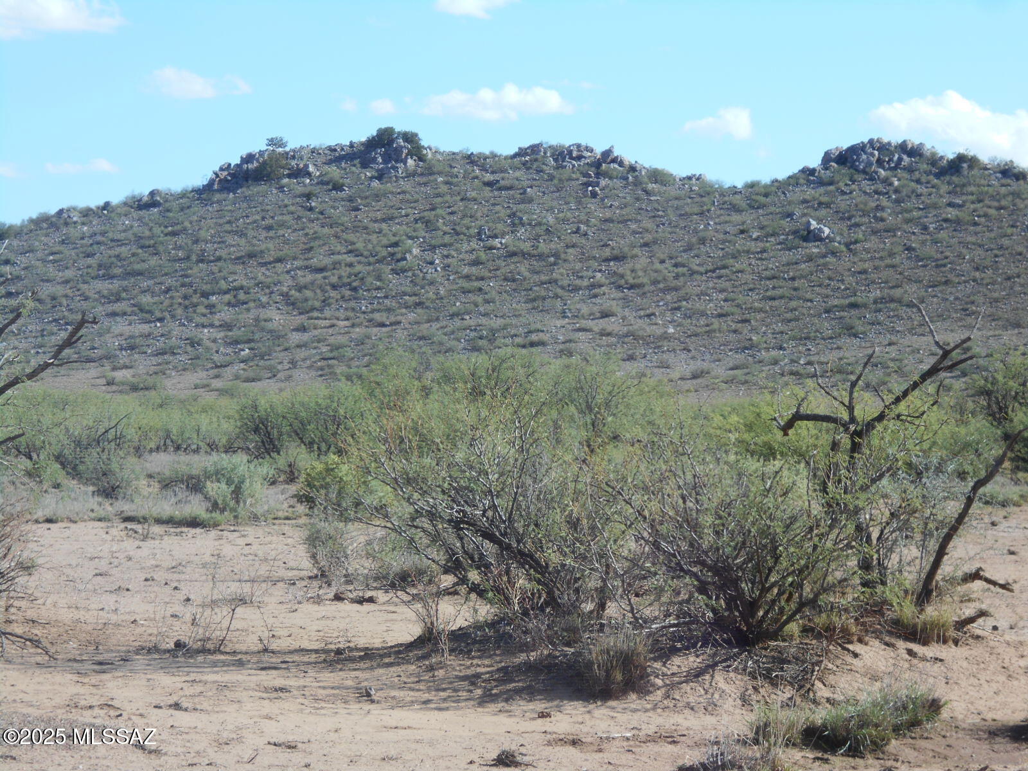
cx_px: 514
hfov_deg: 15.2
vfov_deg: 11.4
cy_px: 386
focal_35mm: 130
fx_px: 3861
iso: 80
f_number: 6.5
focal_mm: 23
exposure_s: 1/200
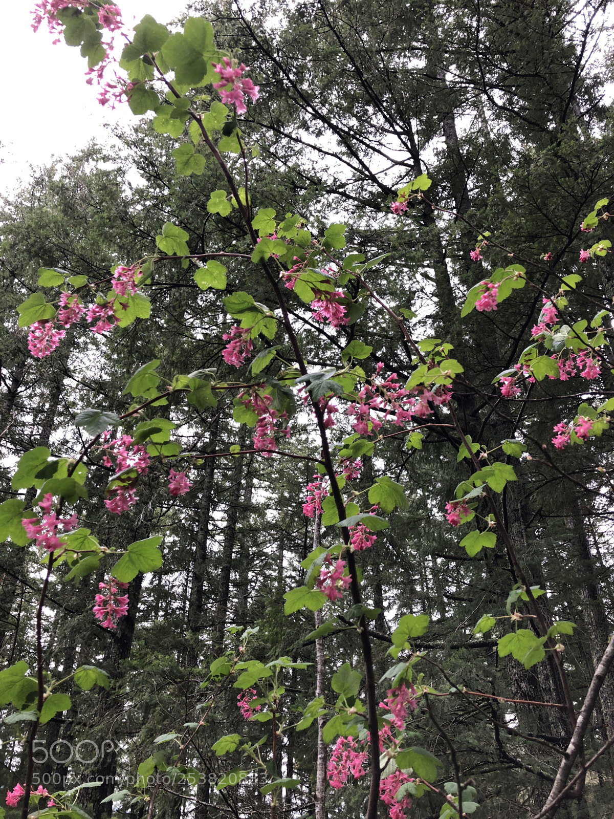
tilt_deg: +33.1
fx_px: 662
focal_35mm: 28
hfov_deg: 49.7
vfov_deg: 63.4
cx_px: 307
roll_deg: -1.8
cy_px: 410
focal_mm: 3.99
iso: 25
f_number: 1.8
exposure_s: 1/40
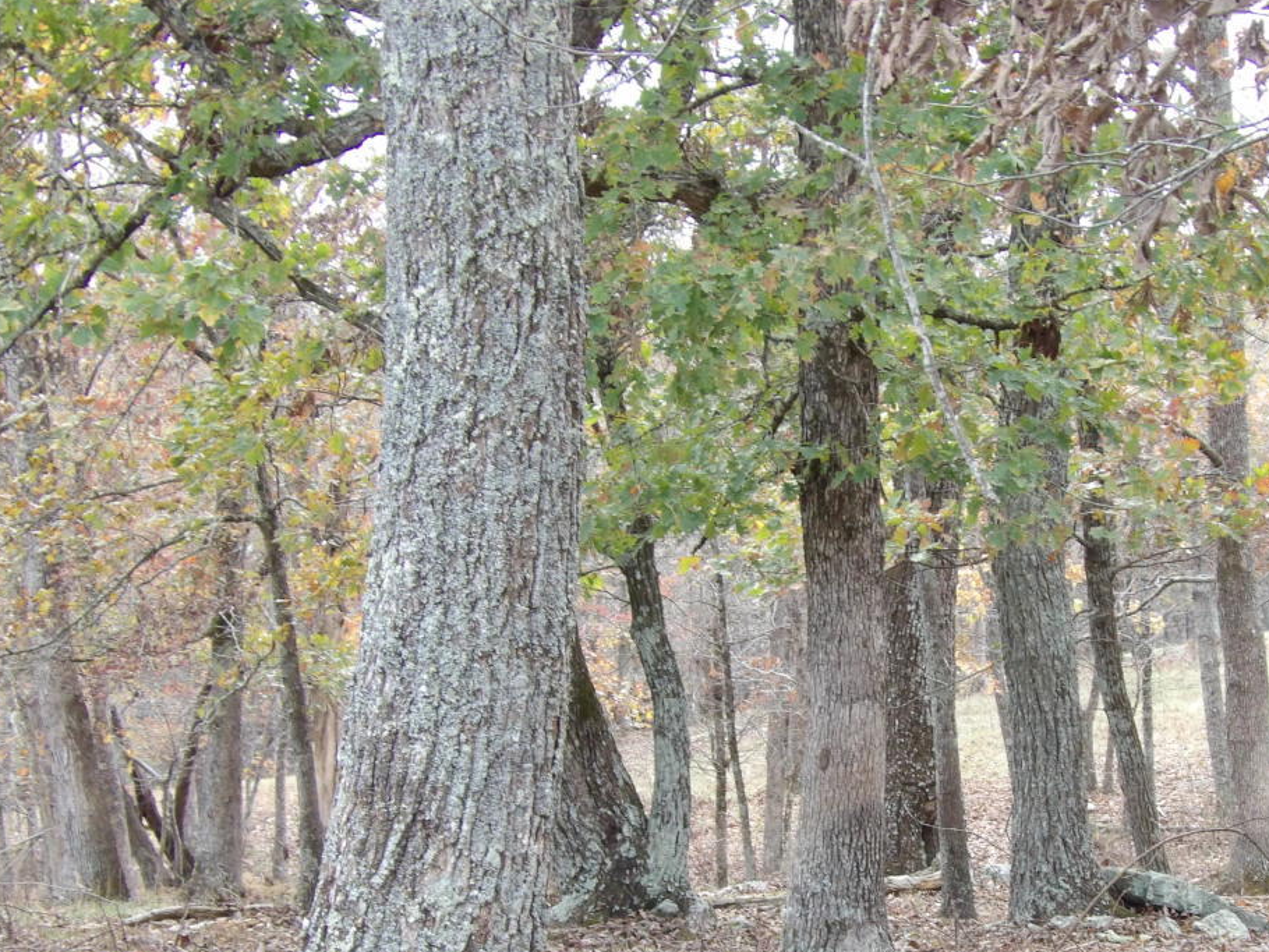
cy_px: 672
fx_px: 3960
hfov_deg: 18.1
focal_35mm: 108
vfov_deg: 13.7
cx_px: 946
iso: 200
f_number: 4.1
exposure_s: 1/74
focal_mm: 13
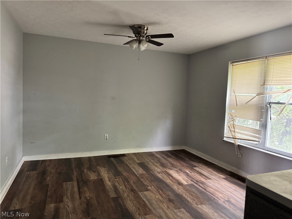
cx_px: 146
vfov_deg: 56.8
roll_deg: -2.9
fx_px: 202
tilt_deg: -5.1
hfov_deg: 71.6
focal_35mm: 24
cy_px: 110
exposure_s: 1/40
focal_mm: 6.76
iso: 1000
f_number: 1.78
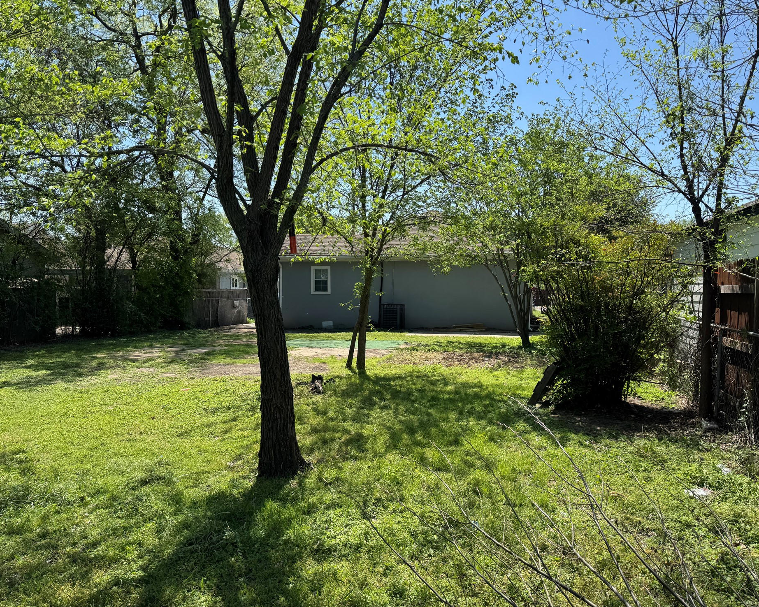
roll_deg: +0.0
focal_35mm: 26
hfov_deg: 66.0
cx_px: 401
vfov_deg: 54.9
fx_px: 584
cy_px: 308
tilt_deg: -2.2
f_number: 1.78
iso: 80
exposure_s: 1/2833
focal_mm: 6.76
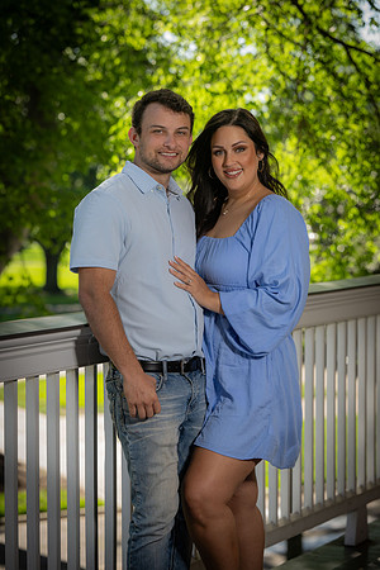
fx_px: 1615
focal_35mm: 102
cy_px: 285
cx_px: 190
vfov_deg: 20.0
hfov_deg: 13.4
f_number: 4.5
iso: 100
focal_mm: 102
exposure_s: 1/160
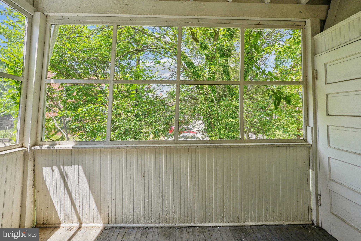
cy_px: 120
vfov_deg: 81.2
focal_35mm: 14
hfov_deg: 104.3
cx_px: 180
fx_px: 140
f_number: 5.6
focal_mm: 14
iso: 160
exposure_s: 1/125
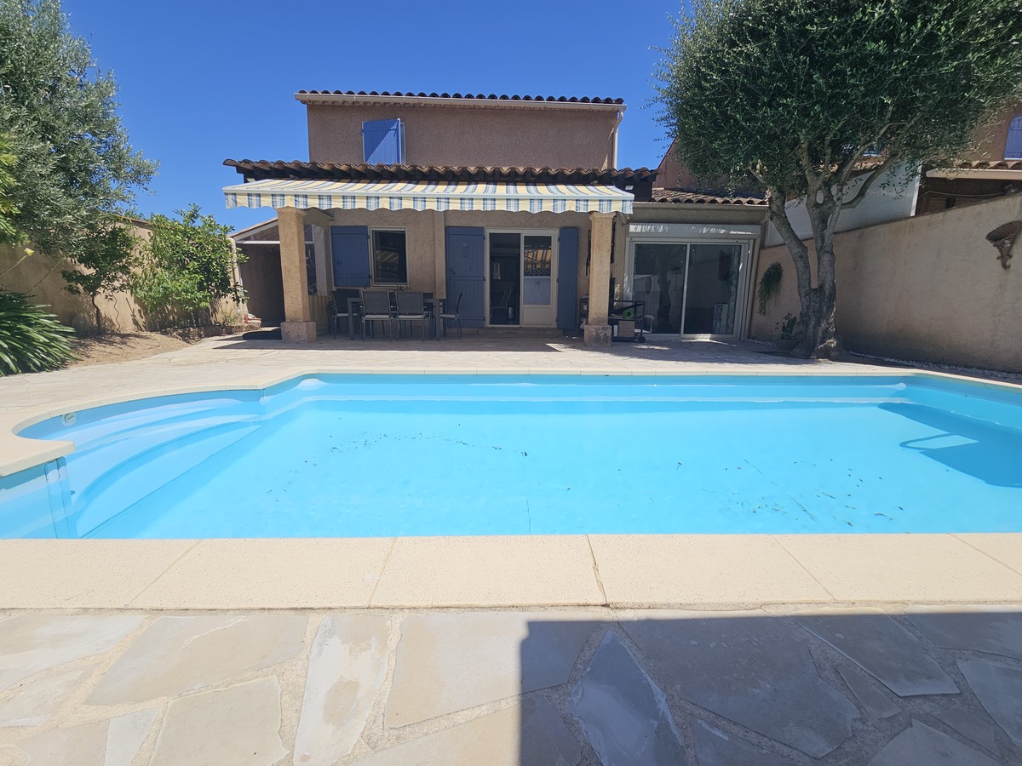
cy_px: 383
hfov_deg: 106.2
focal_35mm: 13
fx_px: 384
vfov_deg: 89.9
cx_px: 511
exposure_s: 1/3882
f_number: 2.2
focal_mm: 2.2
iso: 50
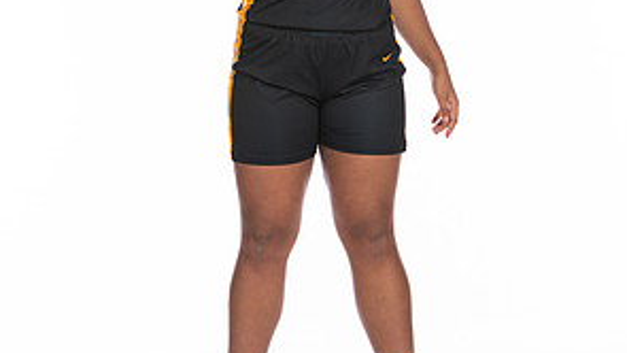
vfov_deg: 7.2
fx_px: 2793
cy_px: 43
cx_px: 315
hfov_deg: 12.8
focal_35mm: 168
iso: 100
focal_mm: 70
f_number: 5
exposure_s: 1/100
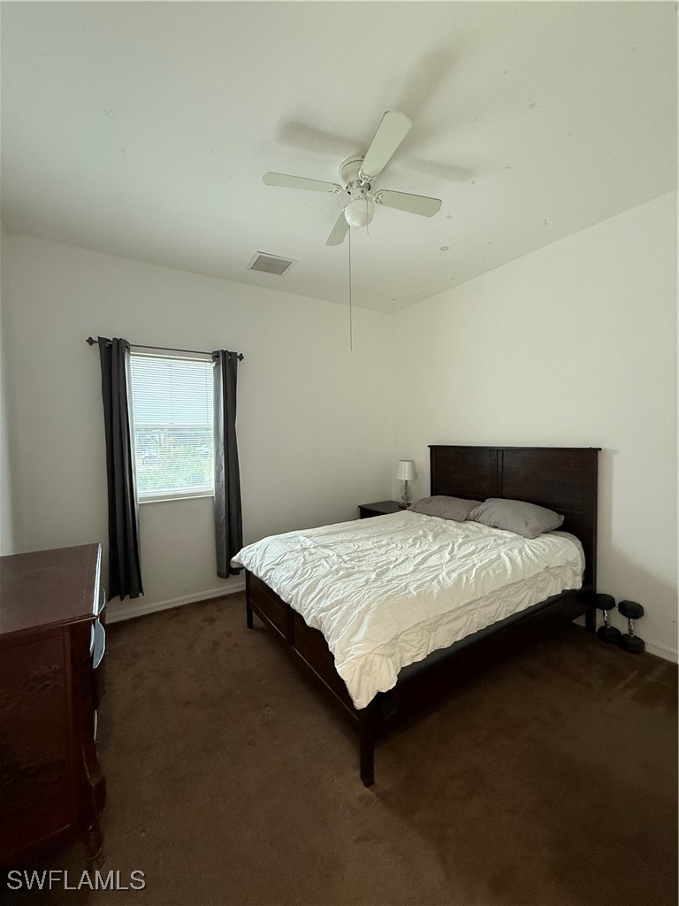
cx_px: 340
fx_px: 366
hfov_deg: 85.7
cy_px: 453
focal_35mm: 14
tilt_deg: -2.4
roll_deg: +0.2
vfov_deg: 102.1
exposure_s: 1/60
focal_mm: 2.22
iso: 400
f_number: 2.2
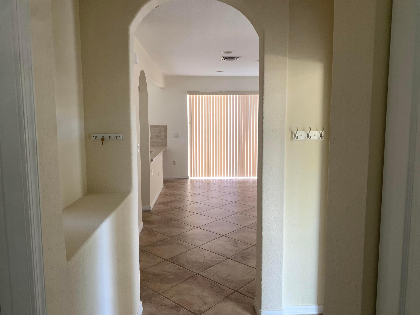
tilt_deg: -7.2
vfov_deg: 53.1
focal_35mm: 26
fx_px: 315
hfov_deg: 67.3
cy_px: 158
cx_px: 210
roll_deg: -0.4
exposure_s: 1/60
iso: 125
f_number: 1.8
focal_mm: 4.25
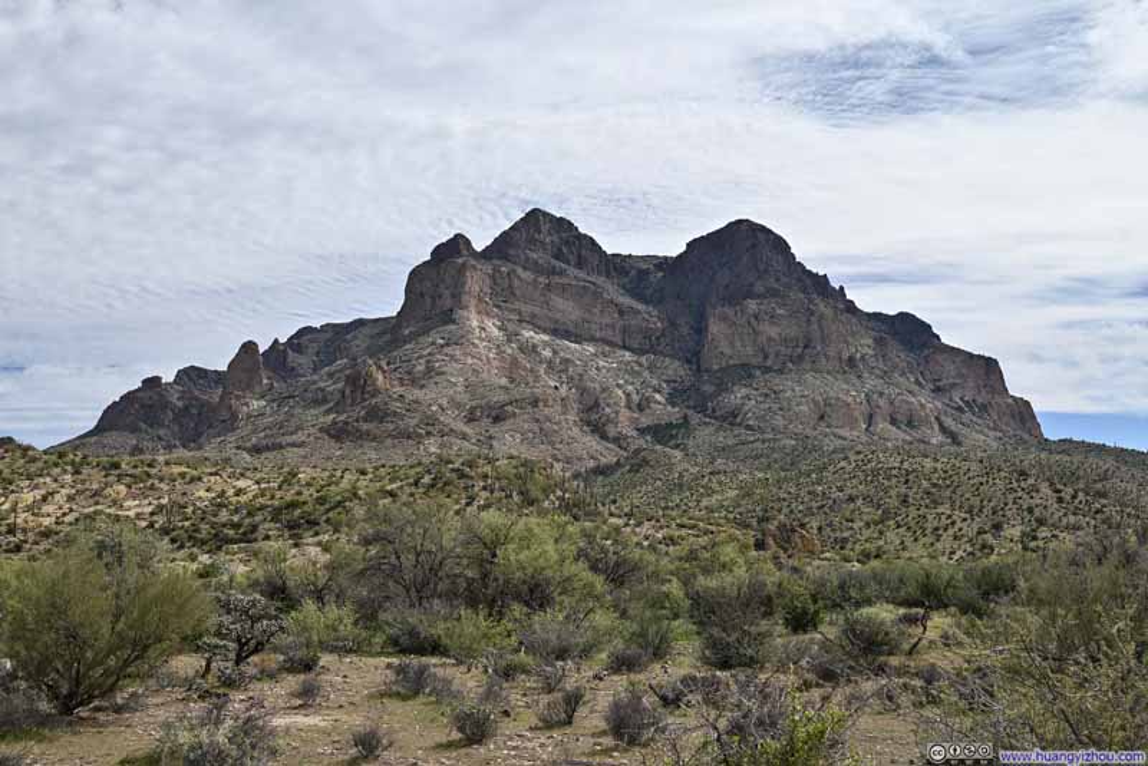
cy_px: 383
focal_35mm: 39
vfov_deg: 34.2
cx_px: 574
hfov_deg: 49.5
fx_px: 1244
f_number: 6.3
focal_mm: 39
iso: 100
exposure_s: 1/1000
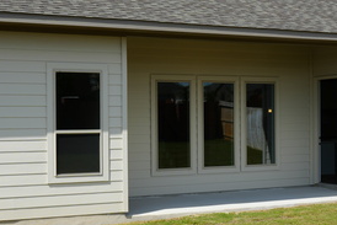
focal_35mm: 70
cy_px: 125
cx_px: 146
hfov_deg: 28.8
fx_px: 656
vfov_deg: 19.5
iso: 100
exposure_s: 1/200
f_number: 10
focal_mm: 30
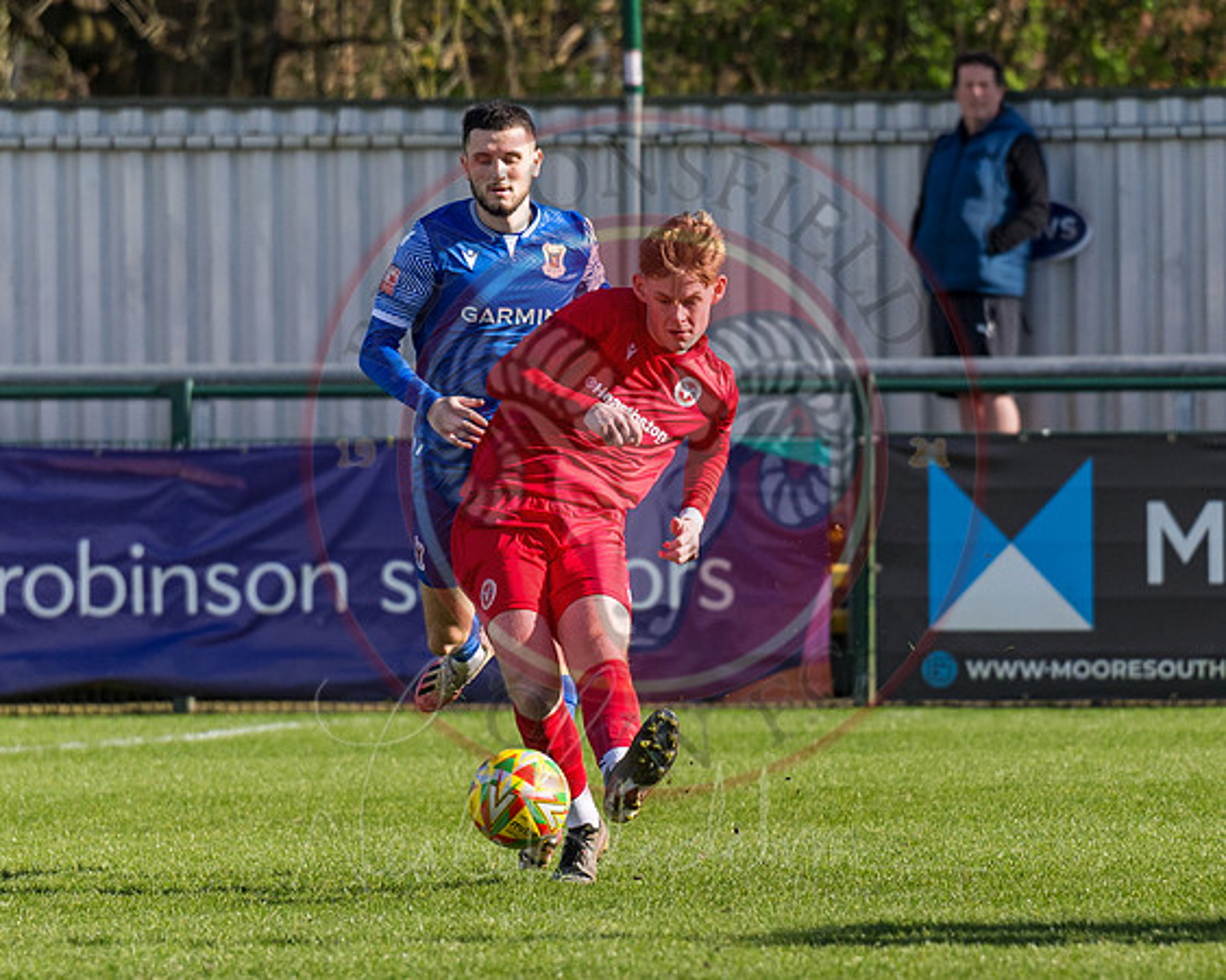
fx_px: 21690
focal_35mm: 598
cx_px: 867
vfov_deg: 2.6
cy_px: 629
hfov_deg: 3.2
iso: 100
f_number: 4
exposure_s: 1/2000
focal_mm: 200
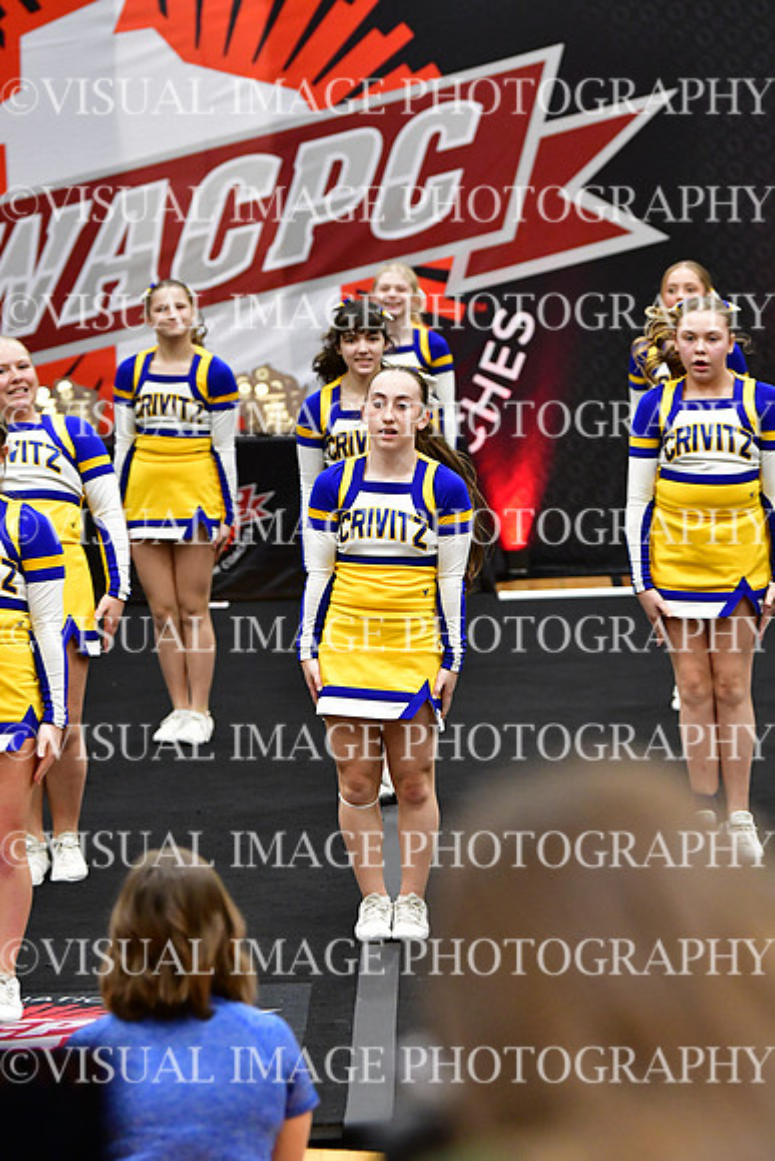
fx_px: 5809
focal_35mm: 180
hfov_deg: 7.6
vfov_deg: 11.4
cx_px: 388
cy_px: 580
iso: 5000
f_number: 3.5
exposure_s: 1/500
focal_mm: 120
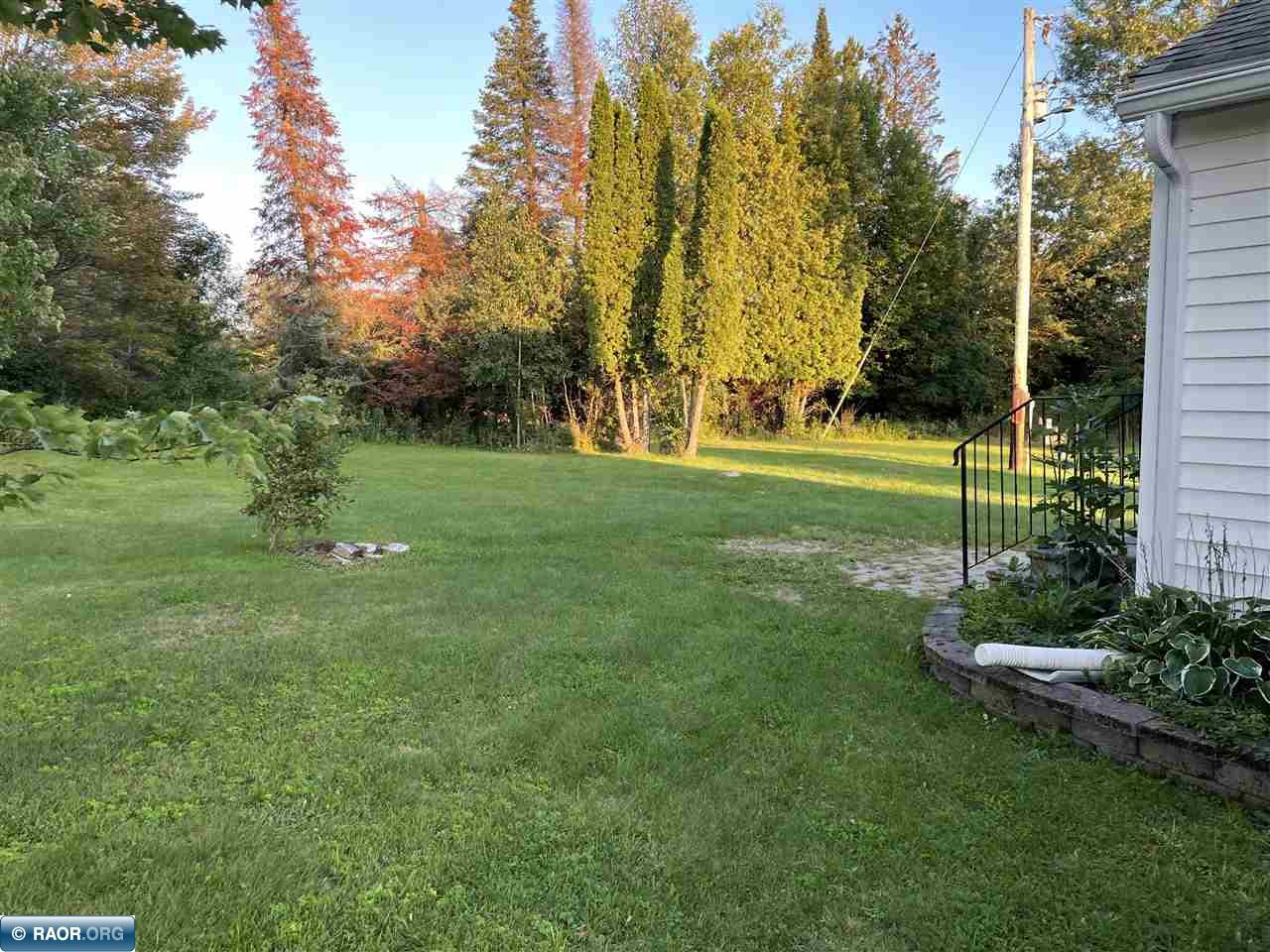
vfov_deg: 53.1
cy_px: 476
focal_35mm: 26
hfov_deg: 67.3
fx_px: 954
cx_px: 635
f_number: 1.6
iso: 40
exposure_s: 1/121
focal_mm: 4.2
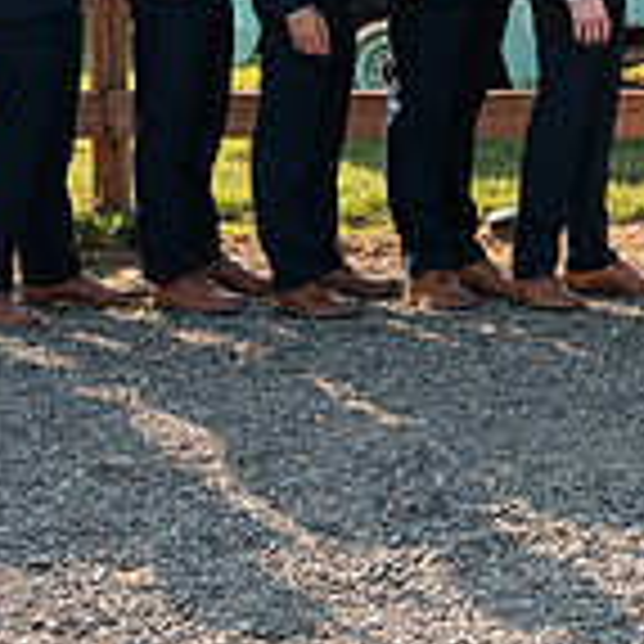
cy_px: -105
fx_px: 2799
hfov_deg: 12.7
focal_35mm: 133
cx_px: 829
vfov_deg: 12.8
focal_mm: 35
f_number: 5
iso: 250
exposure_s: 1/400
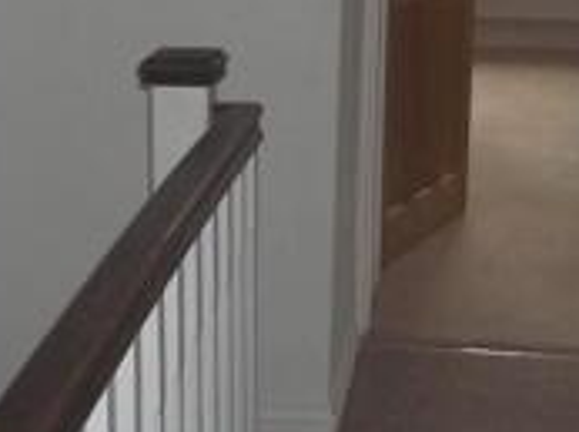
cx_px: 286
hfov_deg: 18.2
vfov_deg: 13.7
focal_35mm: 108
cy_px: 183
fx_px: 1803
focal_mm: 5.7
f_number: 2.9
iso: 160
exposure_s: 1/30
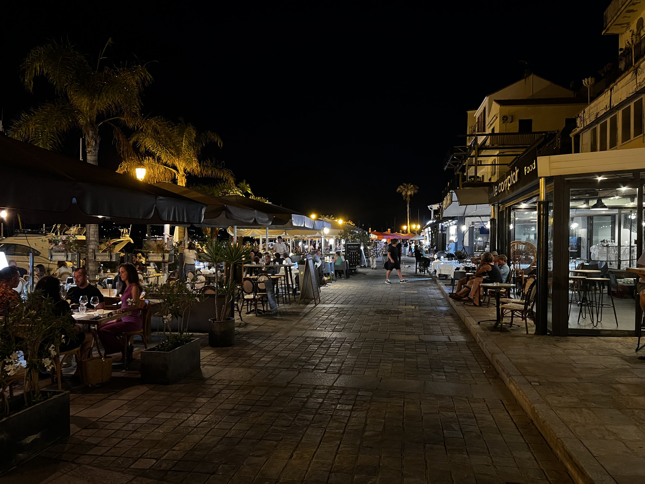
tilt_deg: -0.7
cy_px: 242
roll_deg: -0.7
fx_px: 484
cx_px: 322
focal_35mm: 26
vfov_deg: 53.1
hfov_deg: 67.3
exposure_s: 1/25
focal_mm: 5.7
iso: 500
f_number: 1.5
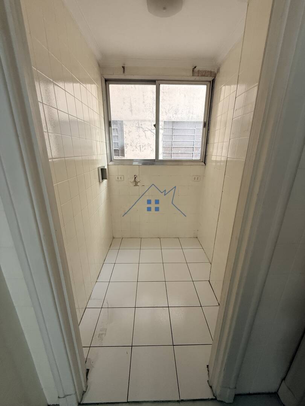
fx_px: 164
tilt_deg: -16.0
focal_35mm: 14
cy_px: 203
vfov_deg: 102.1
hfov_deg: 85.7
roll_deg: -0.8
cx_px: 152
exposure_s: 1/99
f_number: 2.2
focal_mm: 2.22
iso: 250
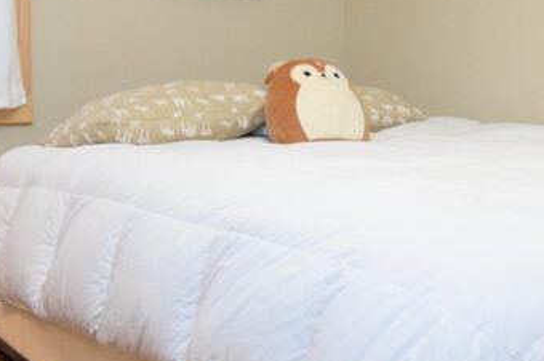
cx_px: 314
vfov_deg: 25.3
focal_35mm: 53
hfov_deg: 37.5
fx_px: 800
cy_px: 104
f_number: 4.5
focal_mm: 10
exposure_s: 1/60
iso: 2500
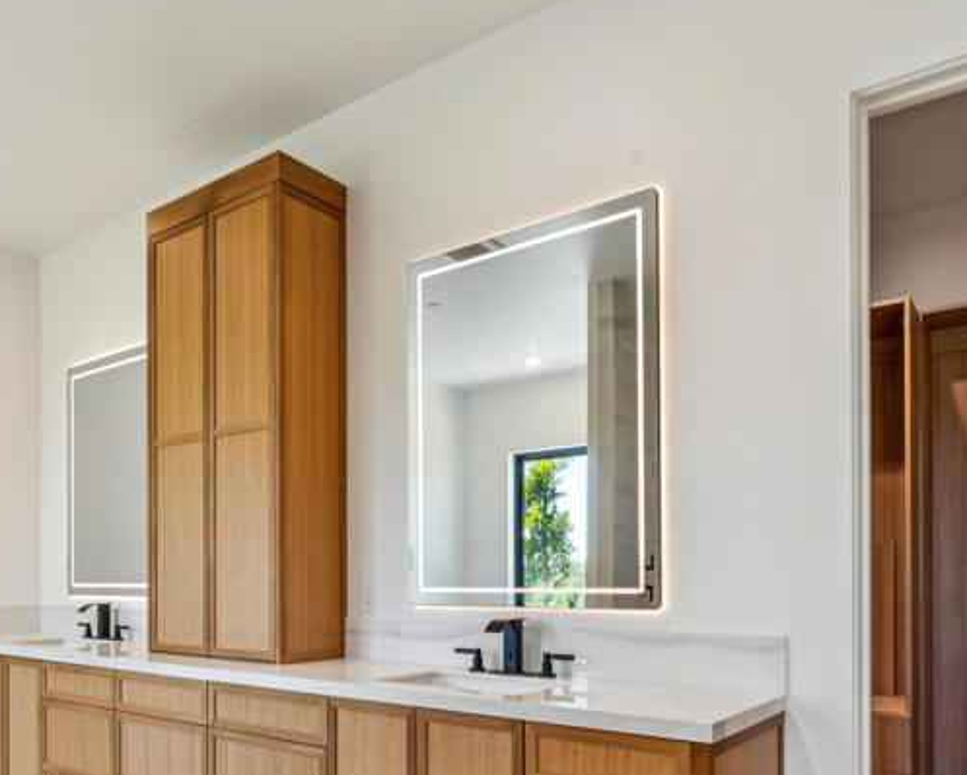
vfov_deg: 48.6
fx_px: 830
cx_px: 385
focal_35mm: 29
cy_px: 550
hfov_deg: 59.9
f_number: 13
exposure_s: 1/2.5
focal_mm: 15
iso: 100
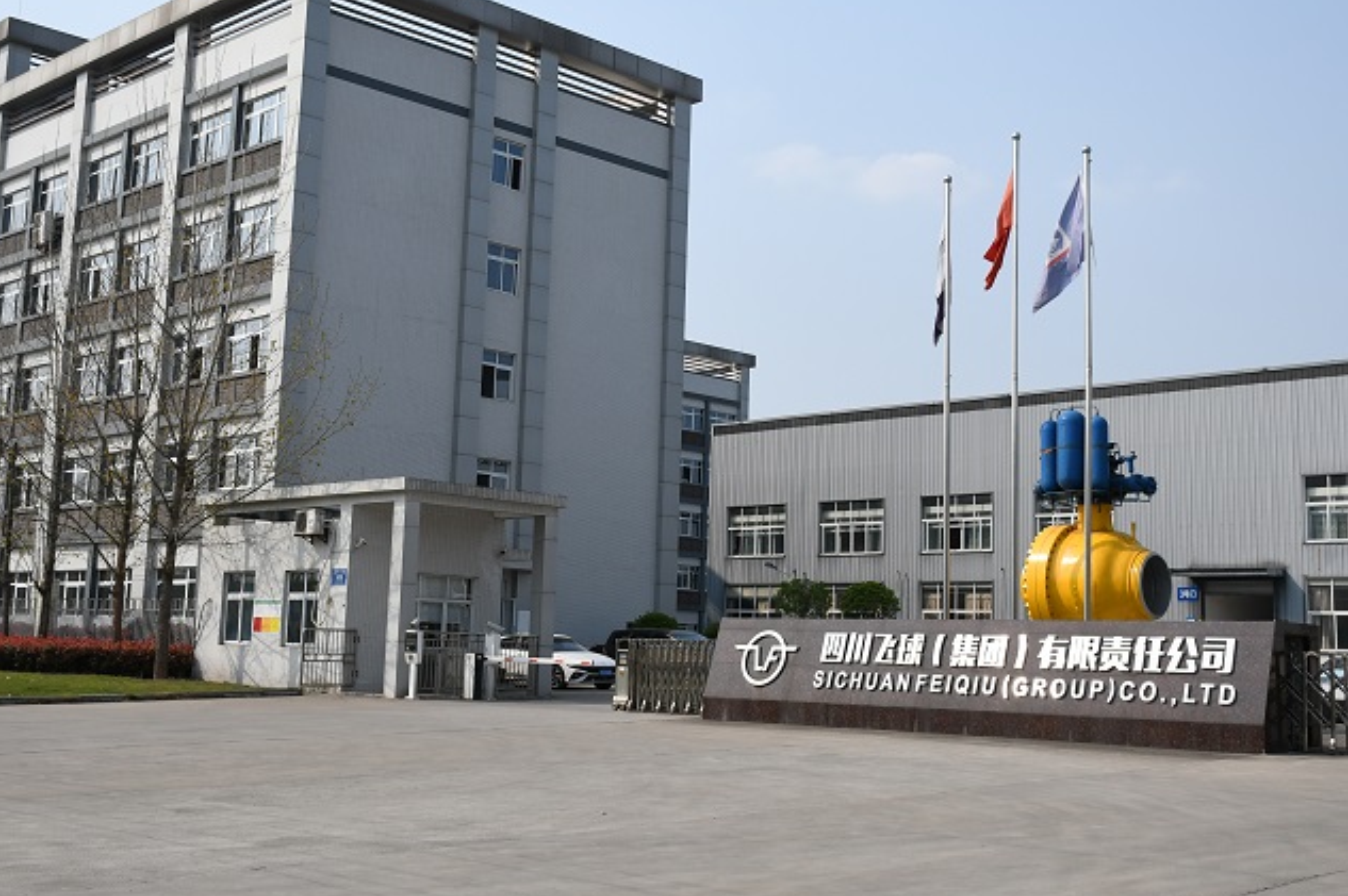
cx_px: 675
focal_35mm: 43
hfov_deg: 45.5
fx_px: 1609
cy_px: 369
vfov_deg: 31.1
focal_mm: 23
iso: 250
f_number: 5
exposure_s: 1/2500
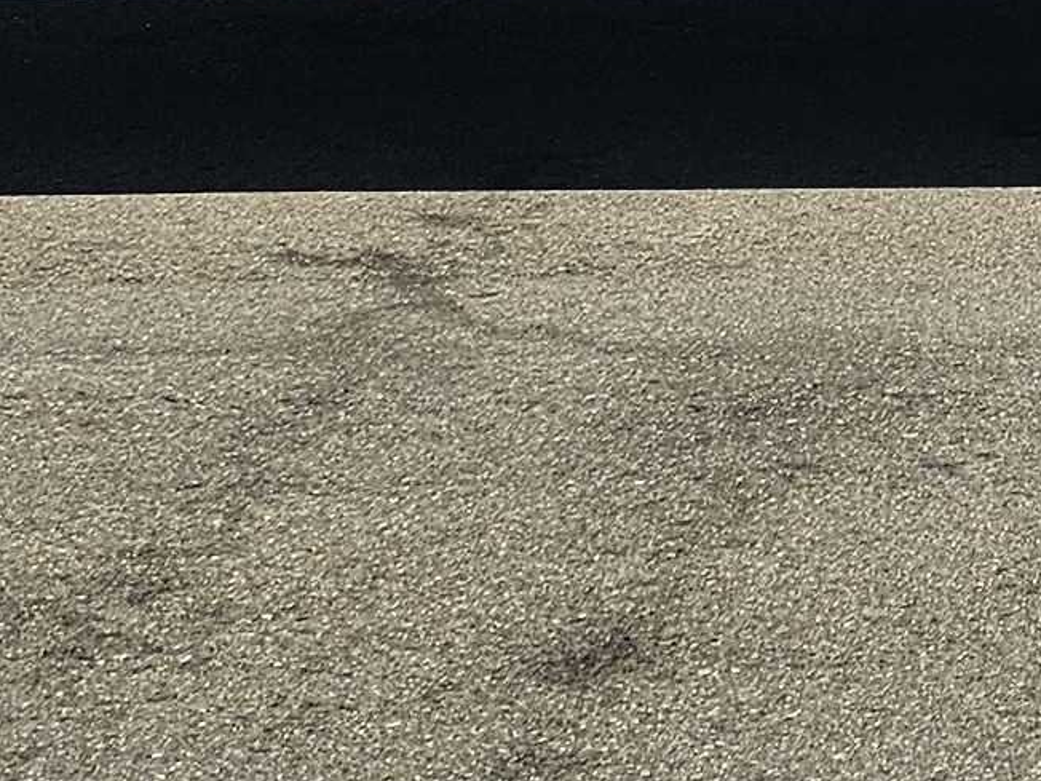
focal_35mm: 141
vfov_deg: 9.6
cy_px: -894
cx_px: 1787
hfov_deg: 12.9
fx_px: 4240
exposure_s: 1/1328
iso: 10
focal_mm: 6.3
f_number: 1.7
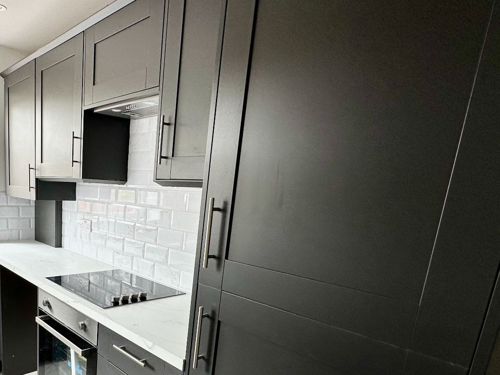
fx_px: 376
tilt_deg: -13.3
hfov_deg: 63.1
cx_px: 121
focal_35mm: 26
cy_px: 273
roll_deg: -2.4
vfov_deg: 51.2
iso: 100
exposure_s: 1/99
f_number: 2.2
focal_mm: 2.22
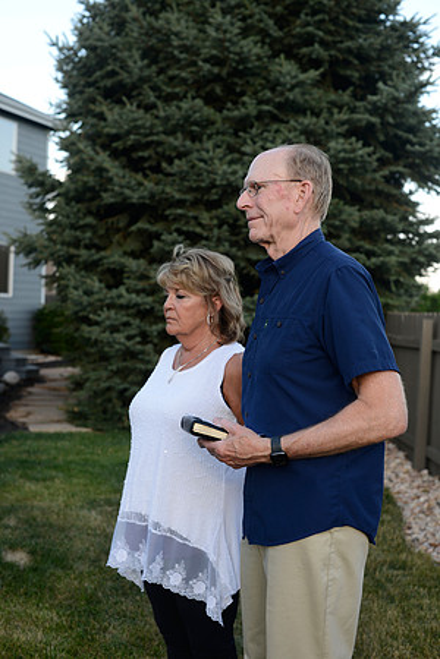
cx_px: 220
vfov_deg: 39.6
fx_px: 917
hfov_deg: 27.0
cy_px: 330
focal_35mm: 50
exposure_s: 1/200
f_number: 5
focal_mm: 50
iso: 200
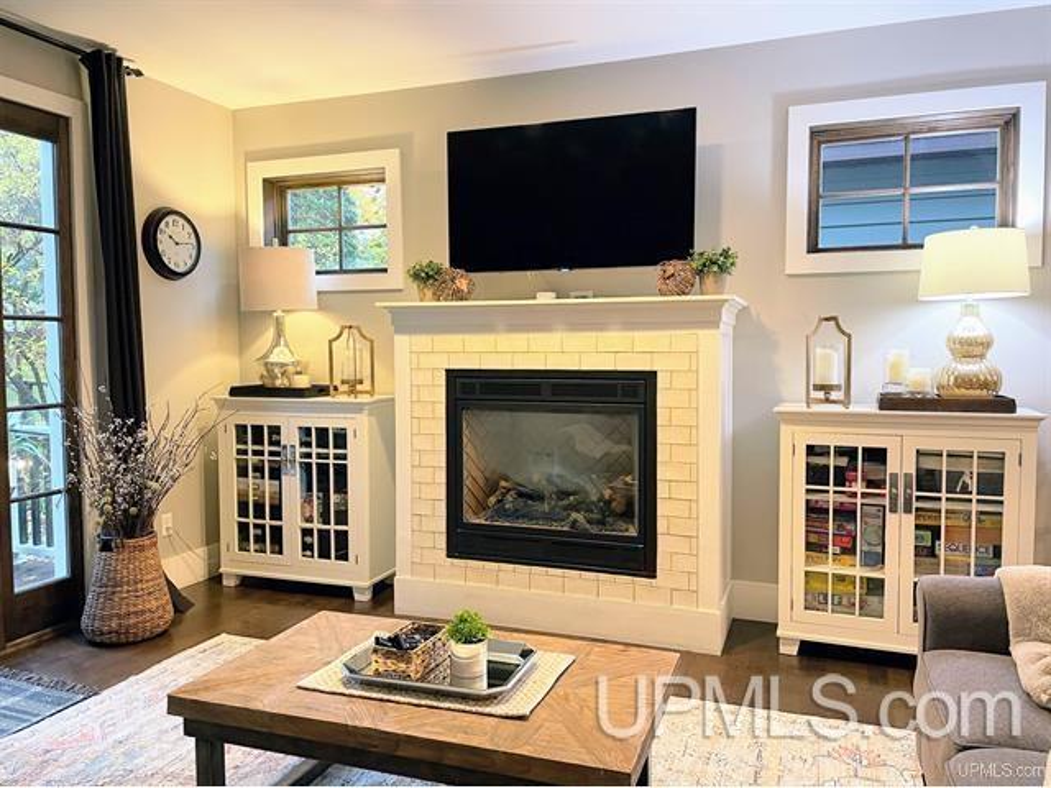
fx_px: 789
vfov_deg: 53.1
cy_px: 394
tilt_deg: -3.9
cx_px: 526
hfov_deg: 67.3
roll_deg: -0.1
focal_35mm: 26
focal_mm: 4.2
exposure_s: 1/60
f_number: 1.6
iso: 320
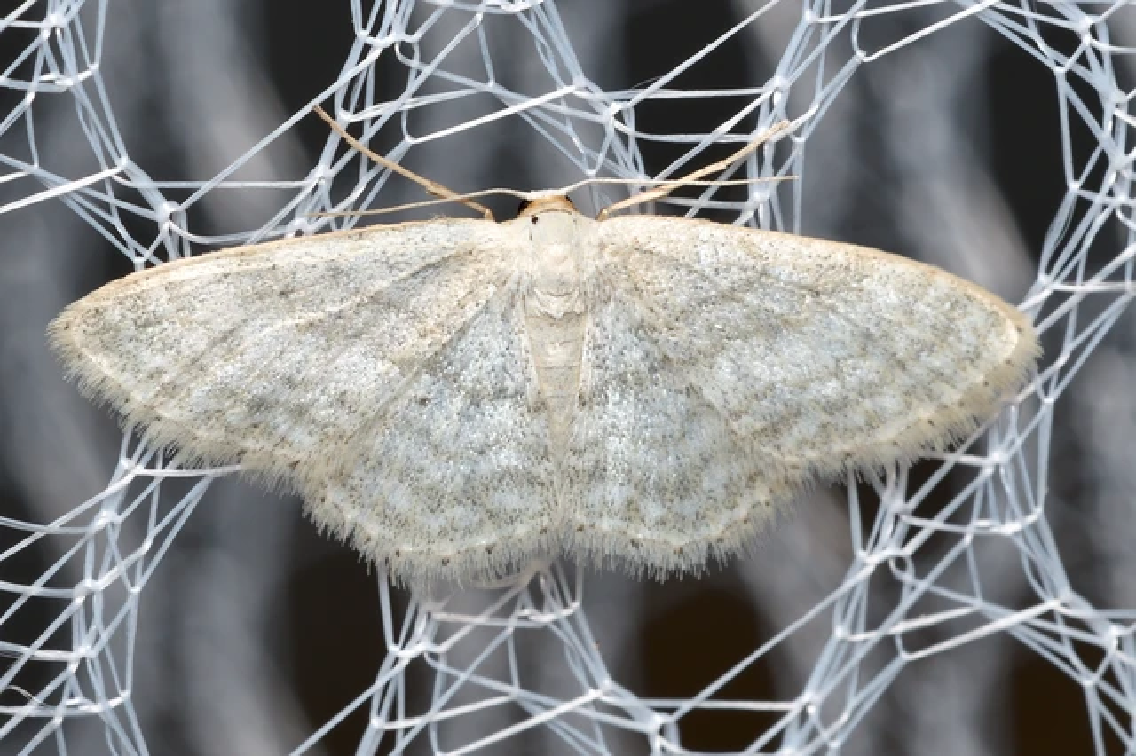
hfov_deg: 9.2
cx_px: 568
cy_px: 378
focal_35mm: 225
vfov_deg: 6.1
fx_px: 7096
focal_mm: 150
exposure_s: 1/250
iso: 100
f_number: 10
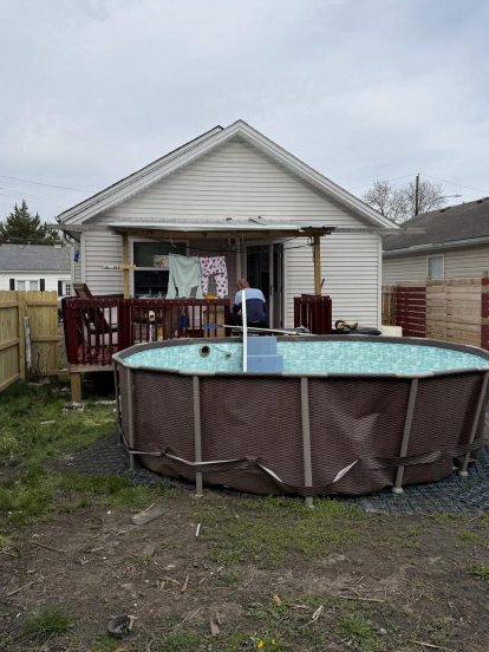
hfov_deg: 48.2
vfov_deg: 61.6
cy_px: 305
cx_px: 230
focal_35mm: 29
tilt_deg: -1.0
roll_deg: -0.3
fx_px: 546
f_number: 1.78
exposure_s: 1/3759
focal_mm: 6.76
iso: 80
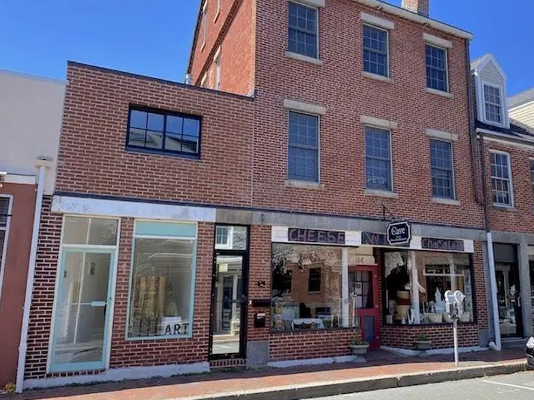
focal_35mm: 34
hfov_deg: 53.5
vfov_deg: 41.7
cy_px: 180
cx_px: 324
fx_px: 524
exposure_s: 1/919
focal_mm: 4.25
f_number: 1.8
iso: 32
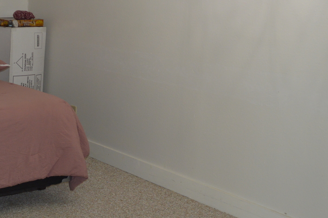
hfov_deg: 31.5
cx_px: 61
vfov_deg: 21.8
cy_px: 69
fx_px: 564
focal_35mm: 62
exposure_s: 1/60
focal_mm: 18
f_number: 4
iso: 400
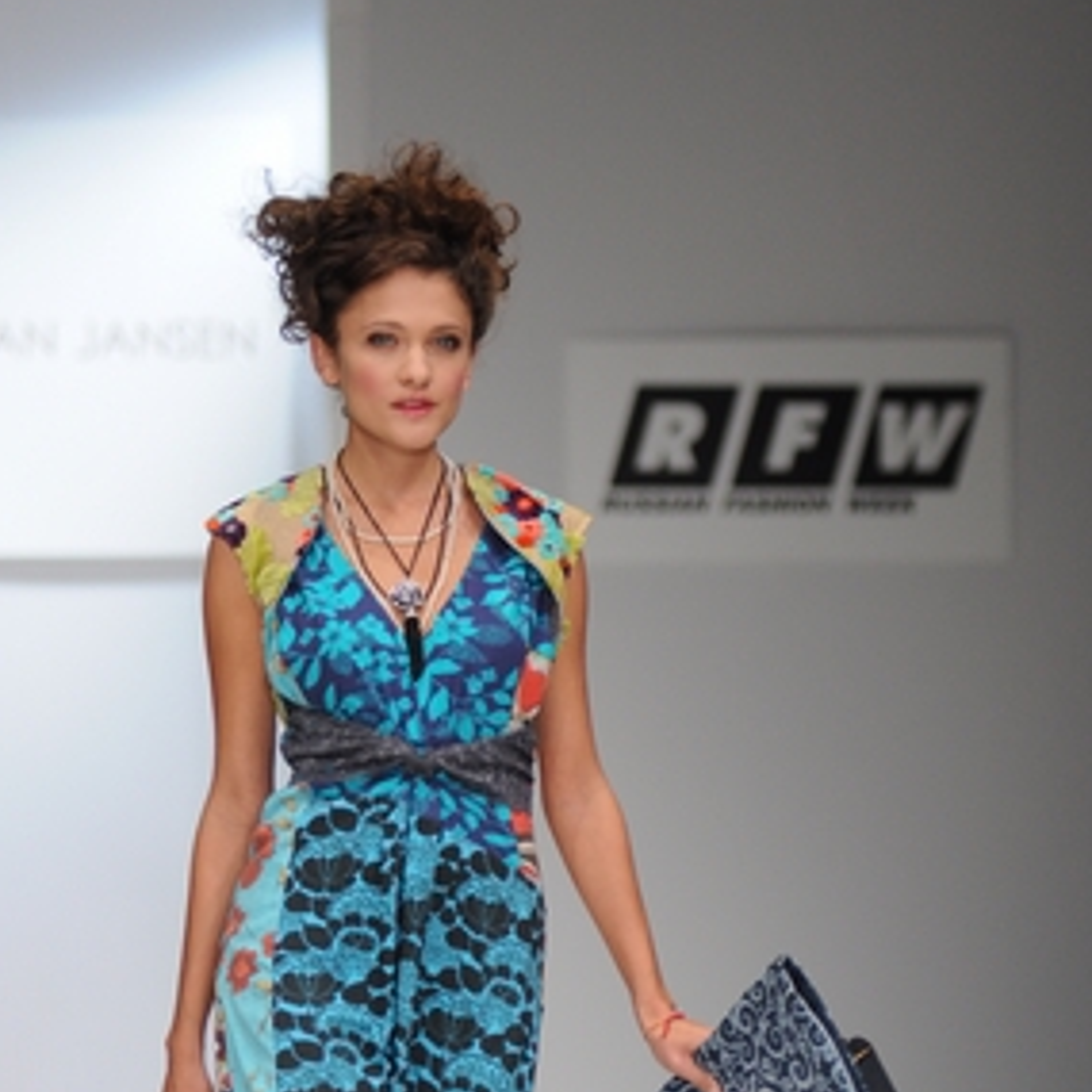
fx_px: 9279
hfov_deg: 6.7
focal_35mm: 260
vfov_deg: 6.7
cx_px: 527
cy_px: 989
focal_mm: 112
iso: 640
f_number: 3.2
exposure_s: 1/250
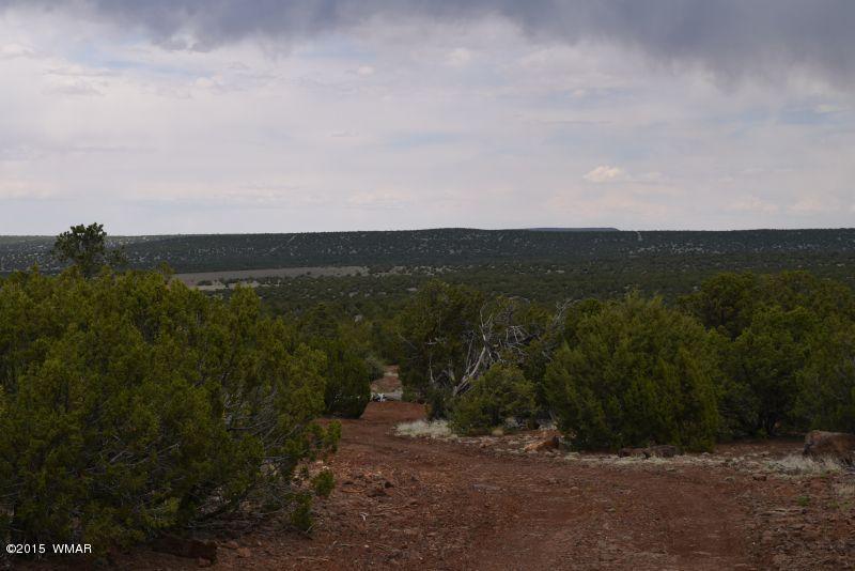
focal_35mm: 69
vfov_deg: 19.7
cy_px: 286
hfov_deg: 29.2
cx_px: 428
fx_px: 1639
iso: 100
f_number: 10
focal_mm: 46
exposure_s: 1/200
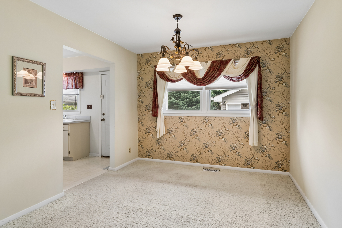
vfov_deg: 59.5
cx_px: 171
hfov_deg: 81.2
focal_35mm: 21
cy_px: 114
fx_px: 199
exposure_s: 1/8
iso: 250
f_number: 8
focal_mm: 14
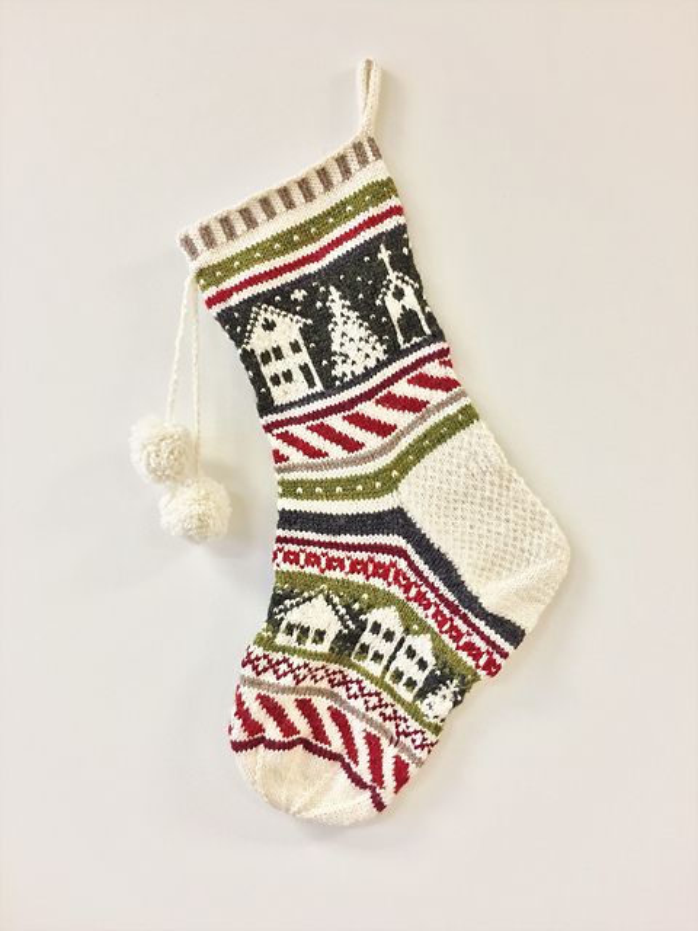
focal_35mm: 29
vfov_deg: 61.7
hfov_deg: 48.2
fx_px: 780
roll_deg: -2.1
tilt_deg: +0.5
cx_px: 349
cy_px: 466
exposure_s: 1/30
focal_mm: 4.15
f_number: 2.2
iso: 64
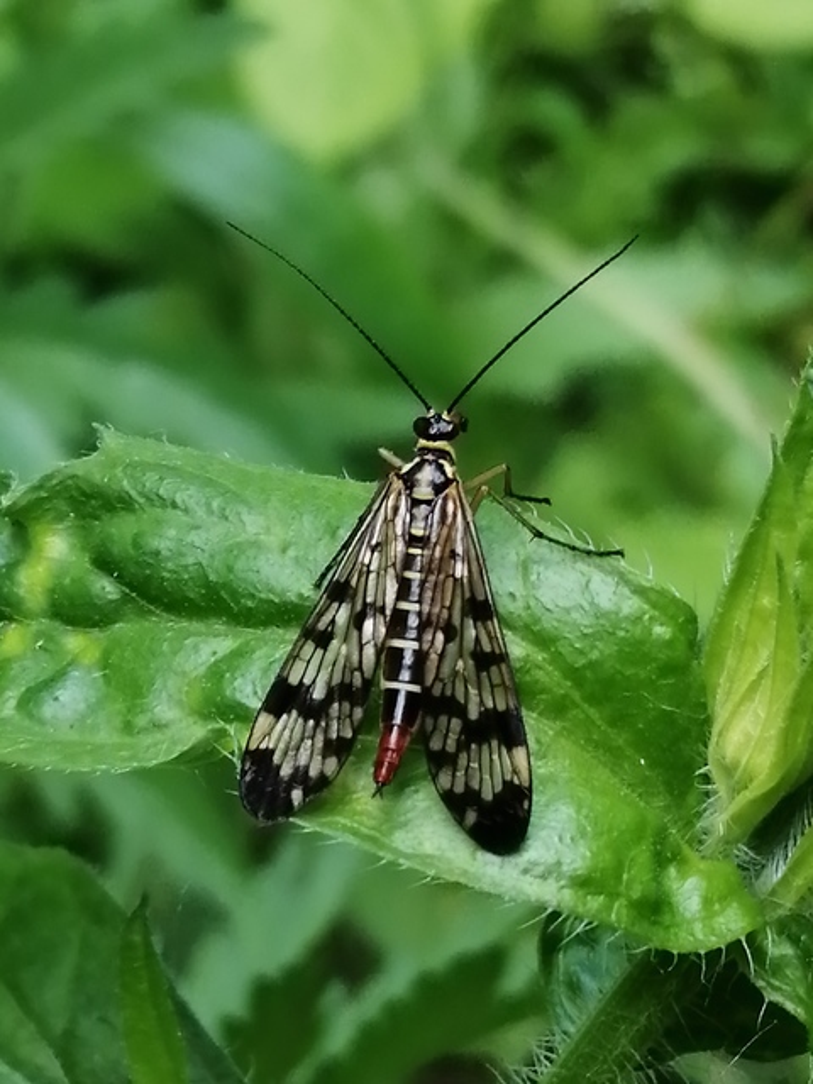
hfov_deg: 14.4
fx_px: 3225
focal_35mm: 103
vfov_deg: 19.1
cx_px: 406
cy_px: 542
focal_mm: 3.46
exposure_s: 1/159
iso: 50
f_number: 1.8
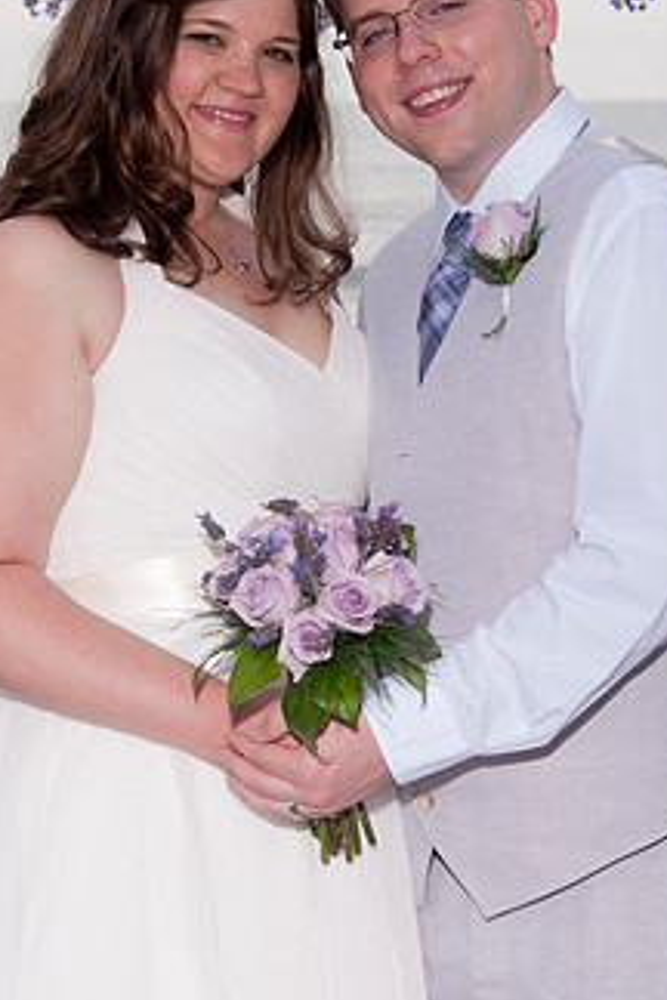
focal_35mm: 125
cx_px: 335
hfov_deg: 11.0
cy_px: 336
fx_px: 3474
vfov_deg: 16.4
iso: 100
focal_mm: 60
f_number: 10
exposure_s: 1/250
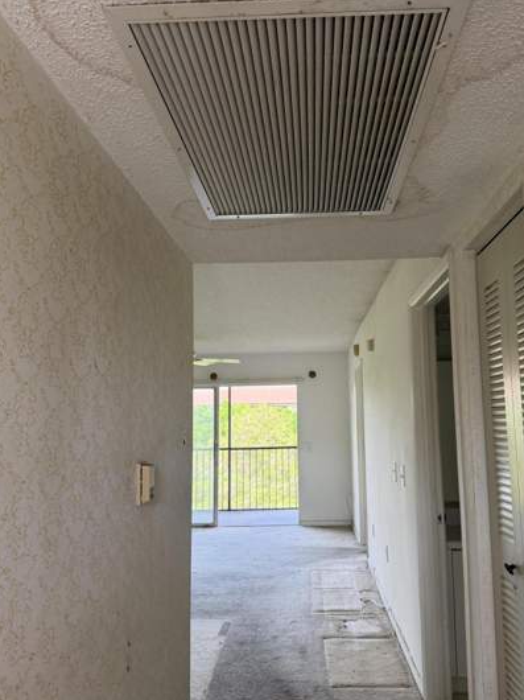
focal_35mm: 29
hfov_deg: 48.1
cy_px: 355
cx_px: 292
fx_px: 586
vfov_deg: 61.7
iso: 200
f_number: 1.78
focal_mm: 6.76
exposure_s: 1/217
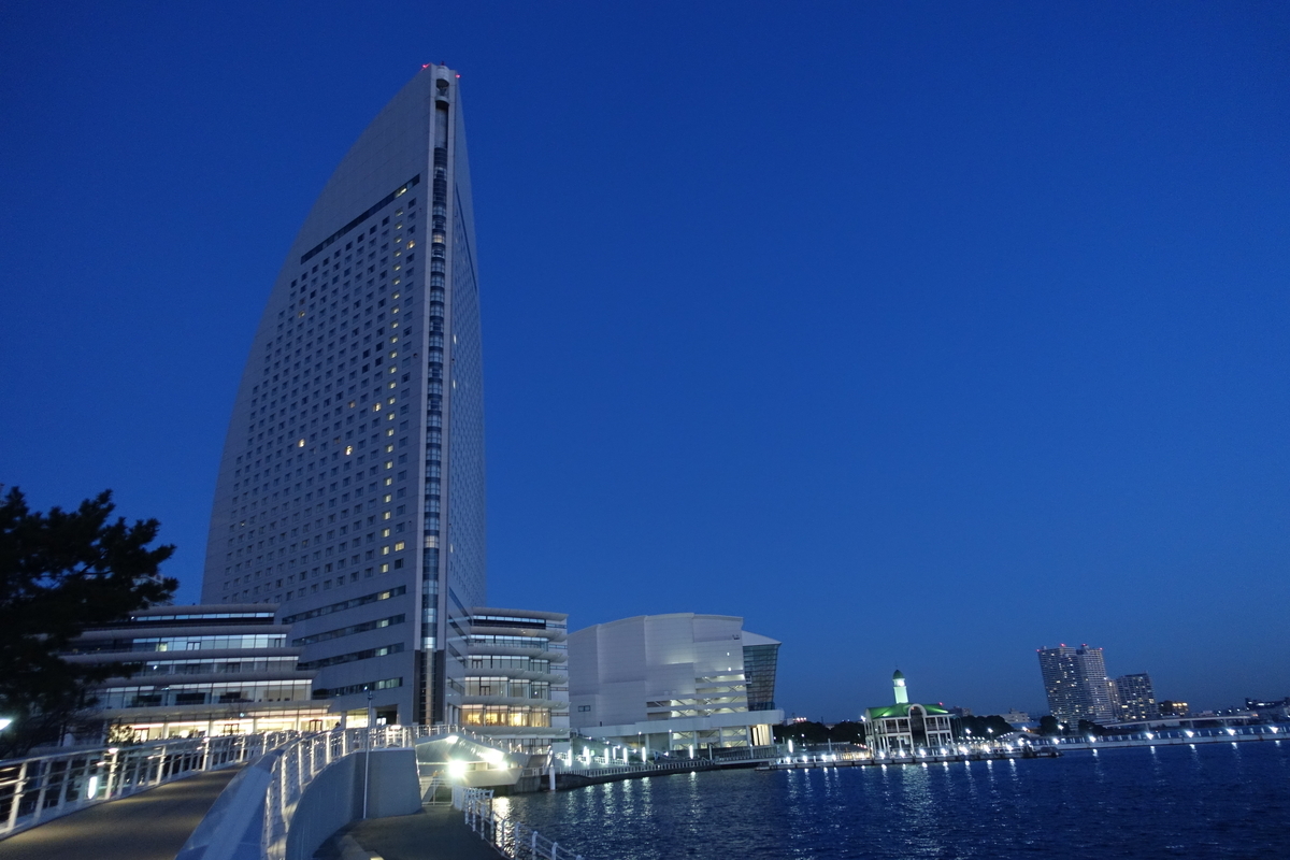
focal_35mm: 24
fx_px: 860
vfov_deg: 53.1
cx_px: 645
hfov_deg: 73.7
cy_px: 430
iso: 800
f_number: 1.8
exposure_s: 1/25
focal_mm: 8.8
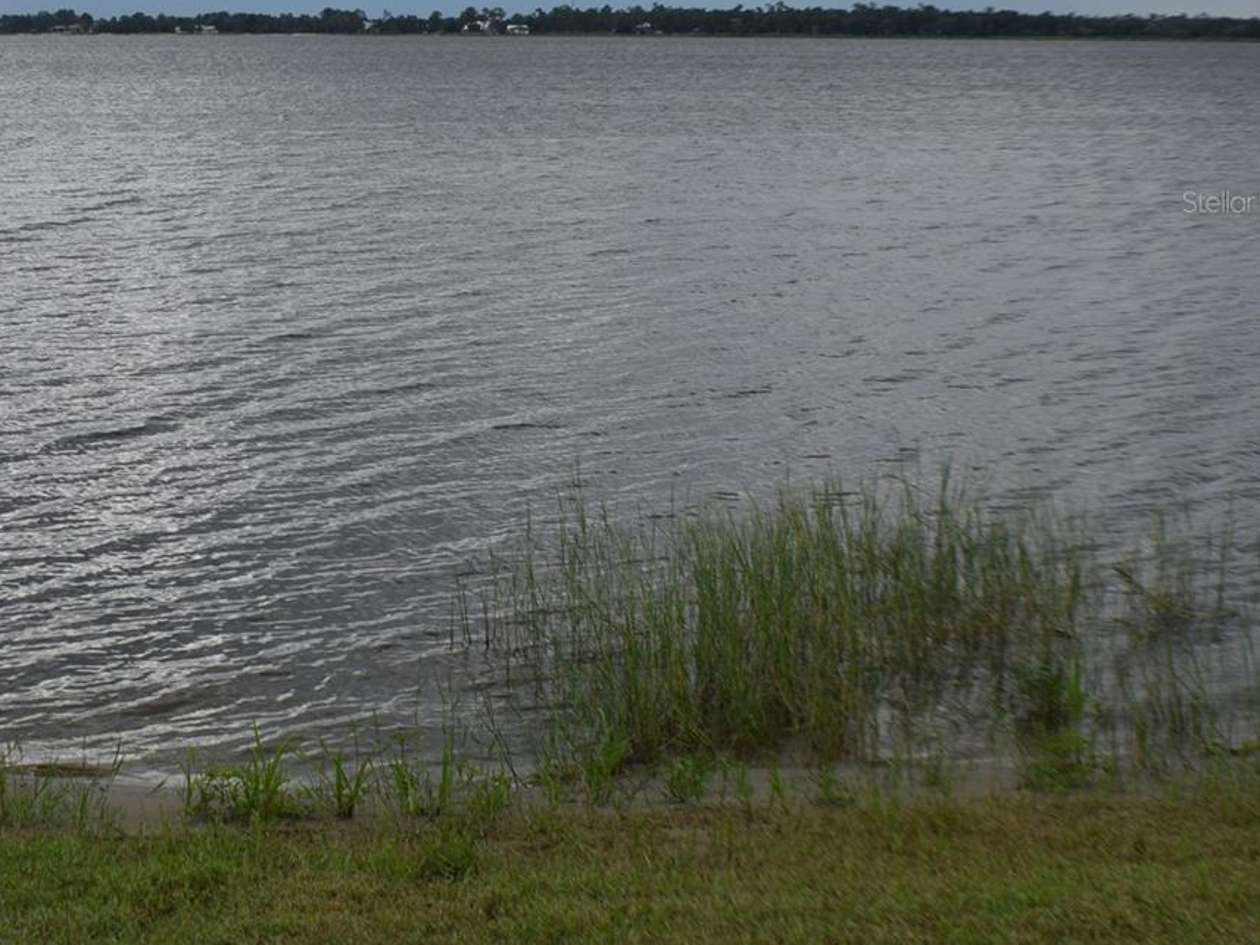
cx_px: 135
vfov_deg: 15.2
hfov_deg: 19.9
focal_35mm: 97
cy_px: 202
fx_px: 3531
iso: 200
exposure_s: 1/400
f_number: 10
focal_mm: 36
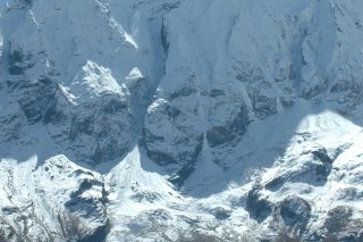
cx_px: 255
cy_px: 115
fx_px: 918
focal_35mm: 91
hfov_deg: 22.2
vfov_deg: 15.0
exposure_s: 1/160
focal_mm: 27
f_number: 16
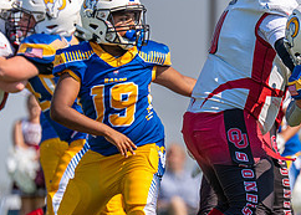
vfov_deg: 1.9
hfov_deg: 2.6
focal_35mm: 772
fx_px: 6601
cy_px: 147
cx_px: 311
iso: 160
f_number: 2.8
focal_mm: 200
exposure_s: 1/4000
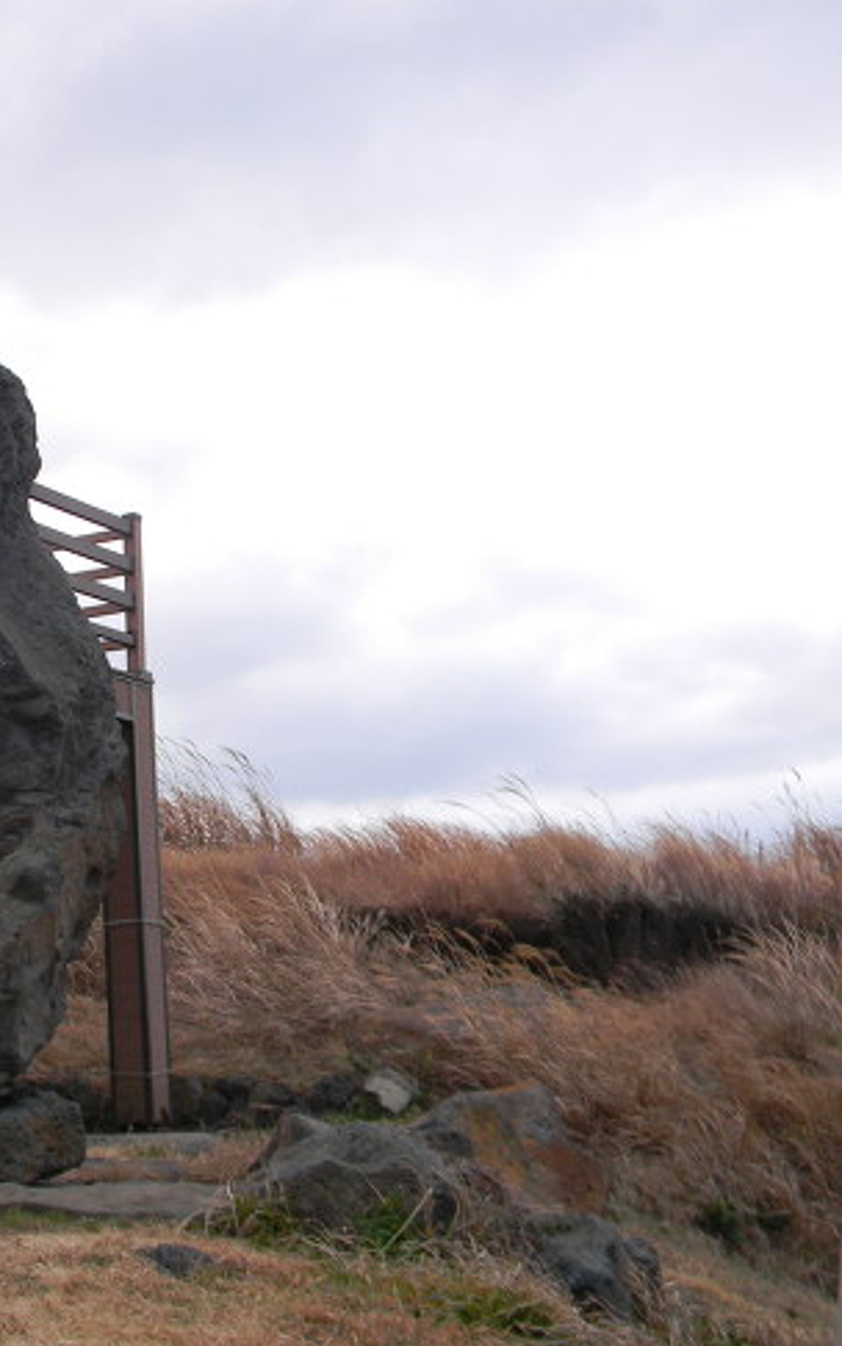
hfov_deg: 22.1
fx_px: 2018
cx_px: -125
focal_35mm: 55
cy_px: 649
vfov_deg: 36.9
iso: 80
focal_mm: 6.4
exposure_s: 1/33.5
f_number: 3.7
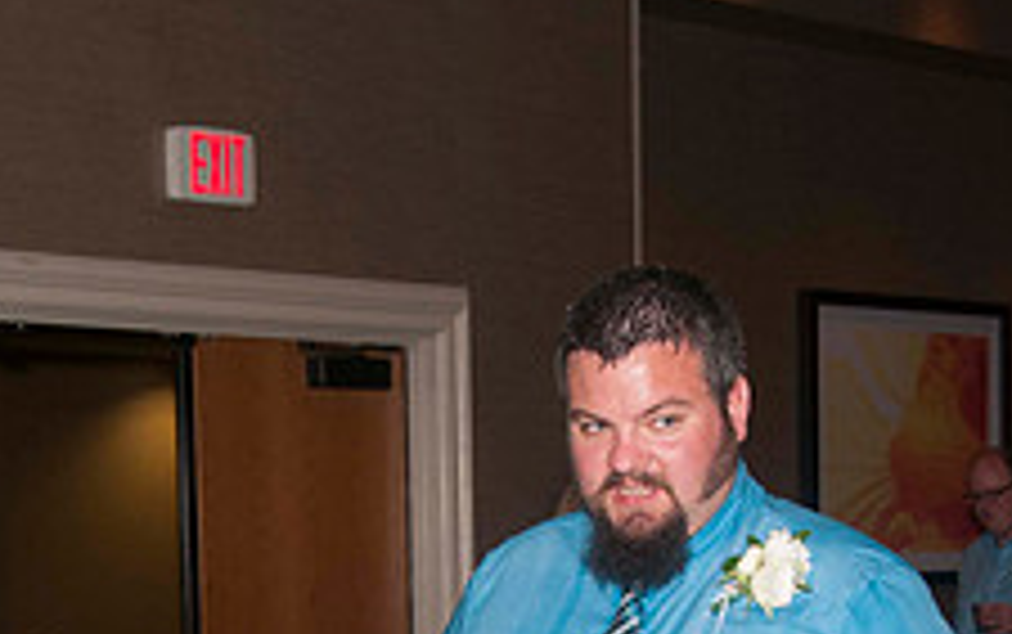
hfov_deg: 18.3
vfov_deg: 11.2
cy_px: 839
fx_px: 3147
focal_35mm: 114
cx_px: 468
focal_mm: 29
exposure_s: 1/60
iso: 400
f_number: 5.6
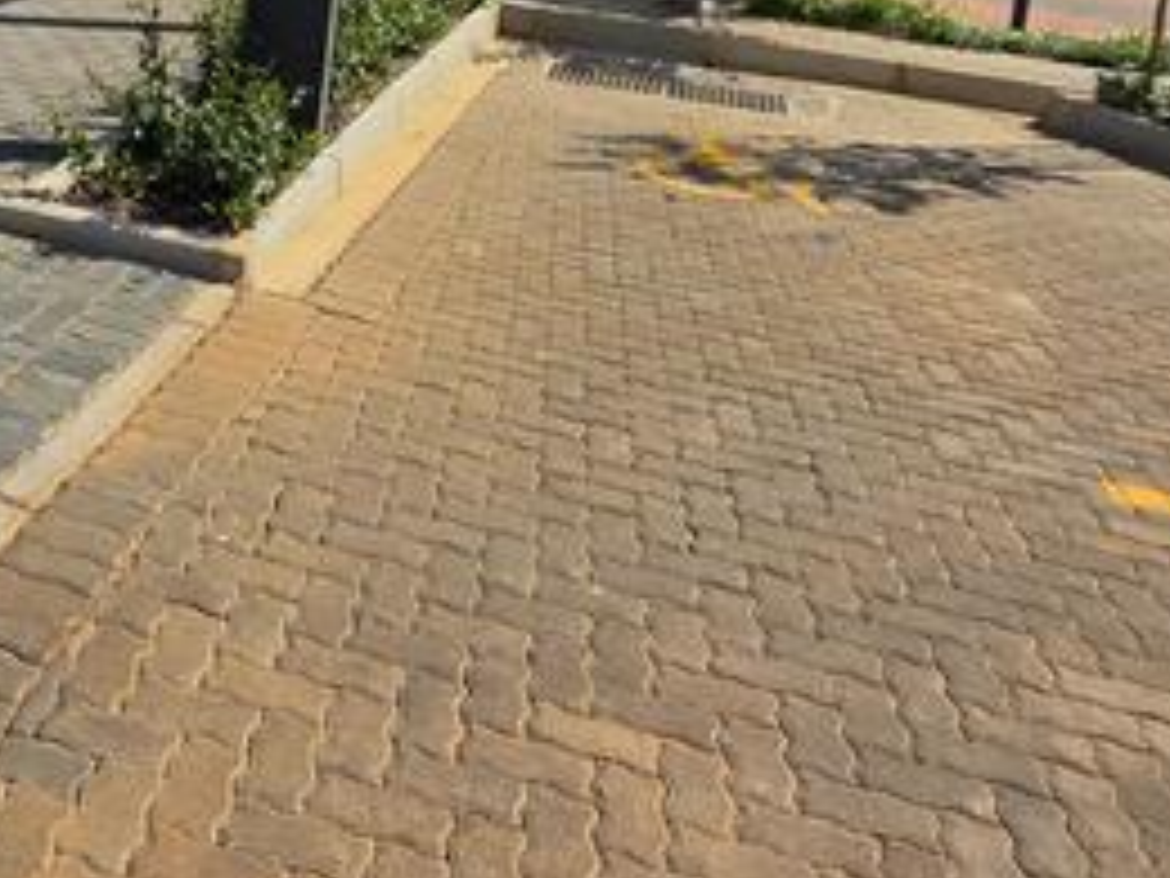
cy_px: -248
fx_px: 1352
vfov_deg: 29.4
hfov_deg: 44.5
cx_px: 234
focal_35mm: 40
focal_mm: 2.2
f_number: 1.9
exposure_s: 1/3100
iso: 32
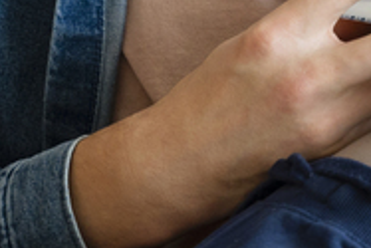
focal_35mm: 364
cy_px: -239
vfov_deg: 3.7
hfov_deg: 5.7
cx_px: 54
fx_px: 3754
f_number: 3.5
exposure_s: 1/160
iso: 800
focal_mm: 68
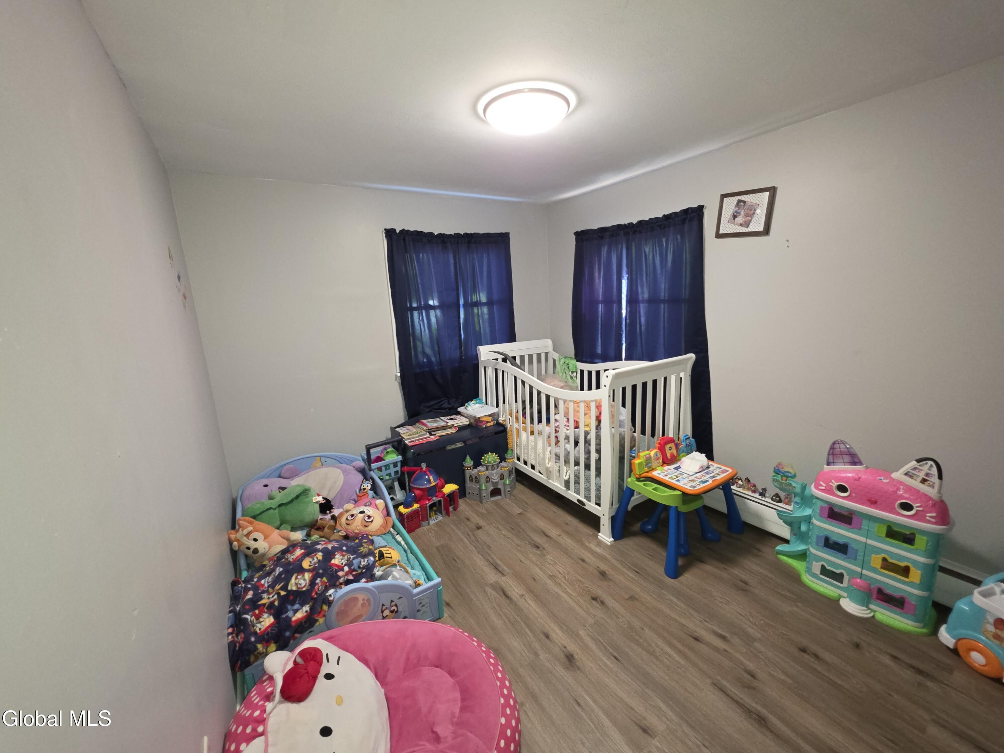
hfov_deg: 106.2
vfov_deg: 89.9
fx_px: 377
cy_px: 376
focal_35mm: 13
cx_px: 502
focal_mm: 2.2
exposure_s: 1/33.5
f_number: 1.9
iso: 200
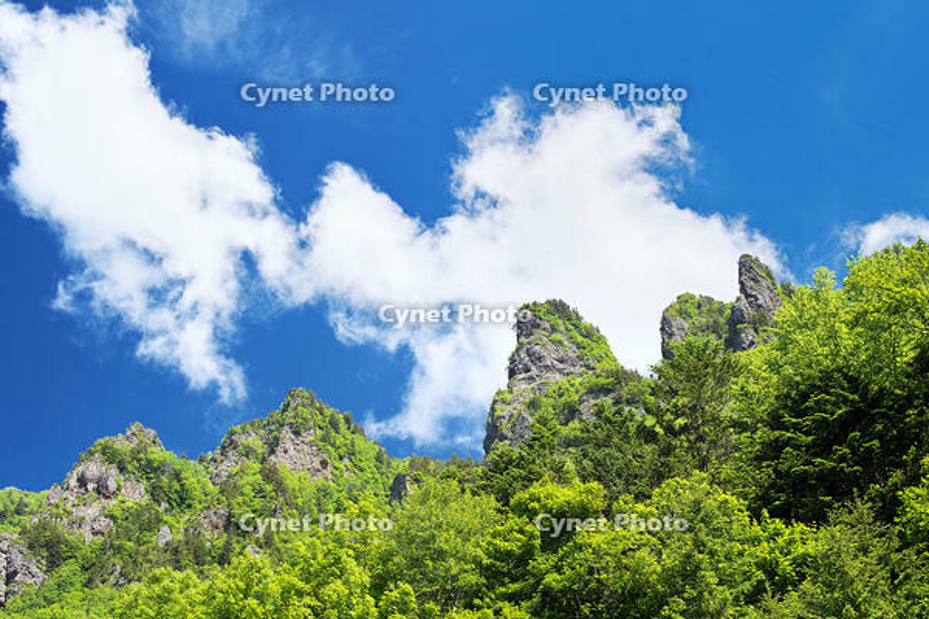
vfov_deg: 29.2
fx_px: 1187
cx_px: 464
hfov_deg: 42.7
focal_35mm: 46
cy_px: 310
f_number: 10
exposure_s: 1/80
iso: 100
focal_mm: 46
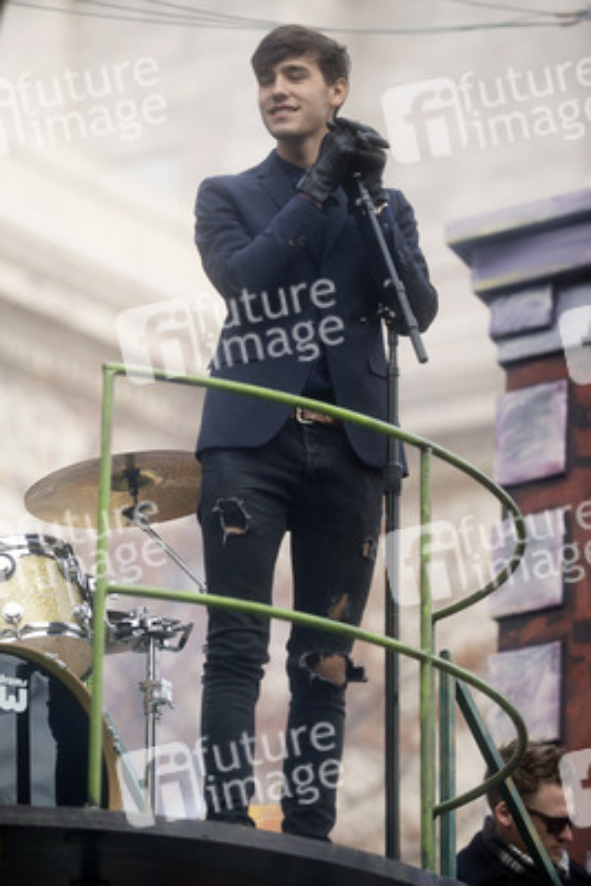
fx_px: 4428
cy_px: 443
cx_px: 296
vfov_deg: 11.4
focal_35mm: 180
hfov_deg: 7.6
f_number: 4
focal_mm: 180
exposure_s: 1/2000
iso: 500
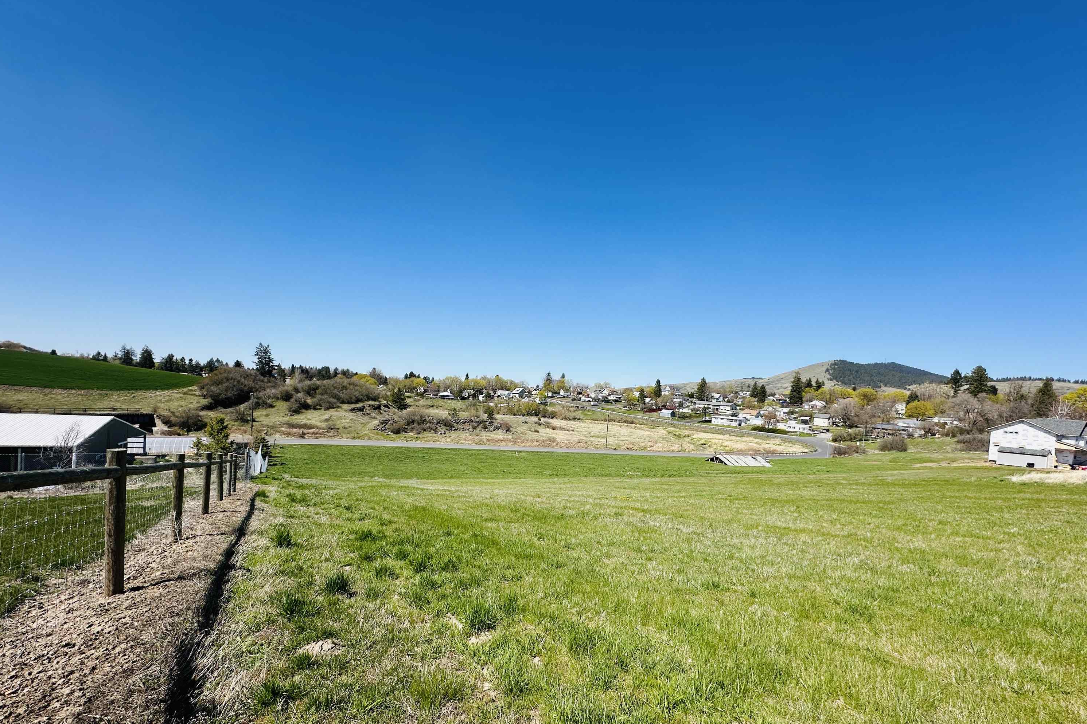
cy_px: 407
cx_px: 545
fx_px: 453
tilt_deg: -1.4
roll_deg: -2.7
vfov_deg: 77.0
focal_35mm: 15
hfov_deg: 100.4
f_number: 2.2
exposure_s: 1/2304
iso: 50
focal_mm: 2.22
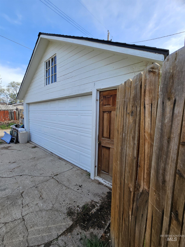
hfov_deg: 89.9
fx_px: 93
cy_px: 124
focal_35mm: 13
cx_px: 92
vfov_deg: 106.2
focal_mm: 2.2
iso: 50
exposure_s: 1/965
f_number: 2.2
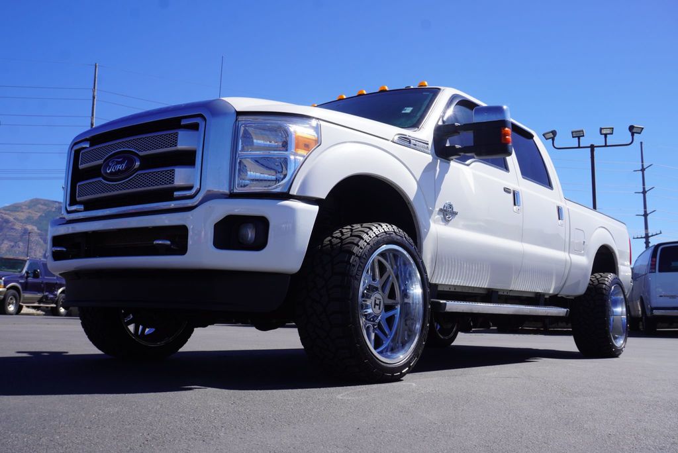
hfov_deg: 53.1
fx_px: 678
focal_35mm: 36
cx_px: 339
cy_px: 226
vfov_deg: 36.9
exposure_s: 1/160
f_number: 11
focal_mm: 24
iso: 100
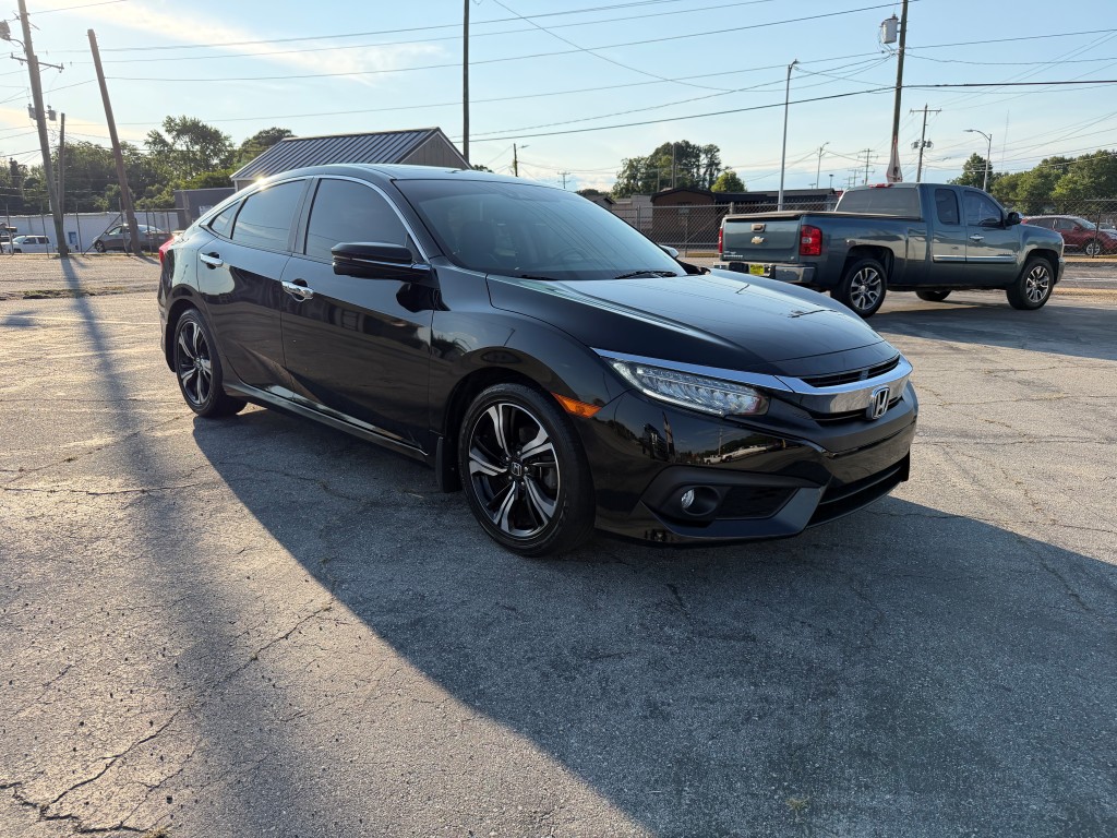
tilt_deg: -13.6
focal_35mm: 24
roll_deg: +1.8
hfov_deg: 71.6
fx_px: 774
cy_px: 419
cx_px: 558
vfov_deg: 56.8
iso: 100
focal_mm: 6.76
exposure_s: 1/3021
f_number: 1.78
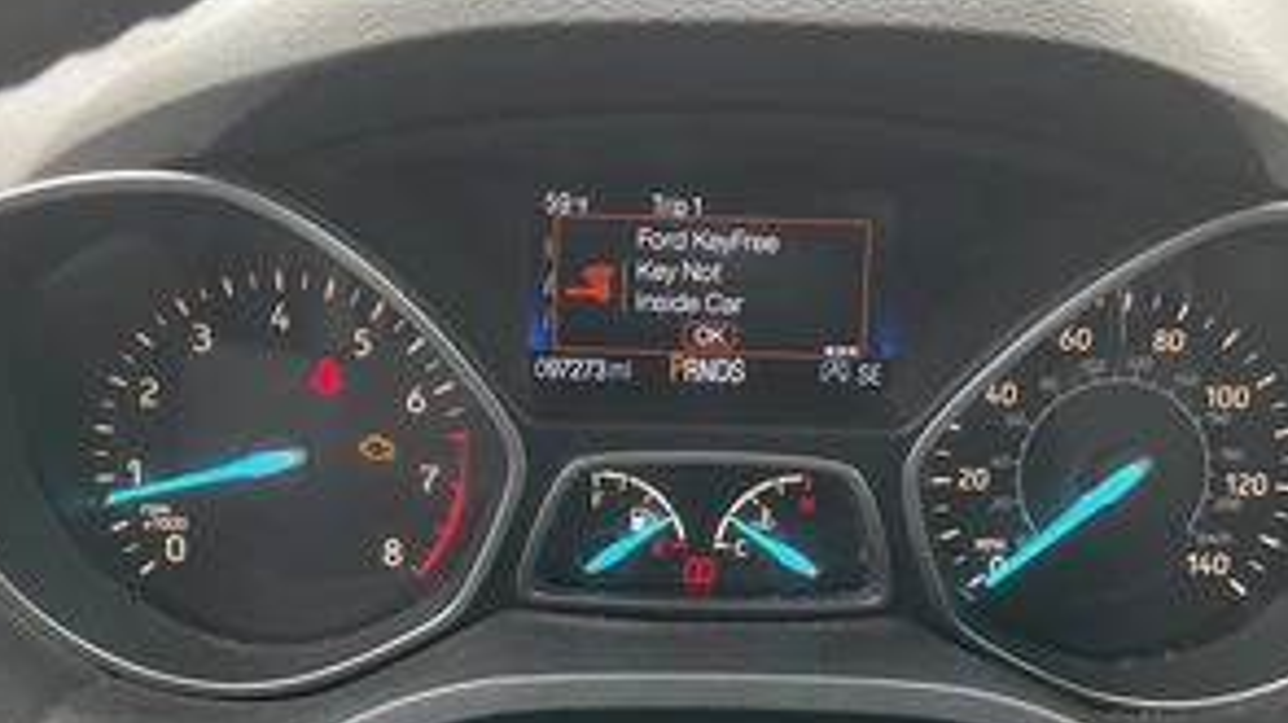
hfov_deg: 47.4
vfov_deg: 27.4
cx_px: 640
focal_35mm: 43
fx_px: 1468
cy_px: 526
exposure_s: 1/88
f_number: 1.8
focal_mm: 3
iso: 64
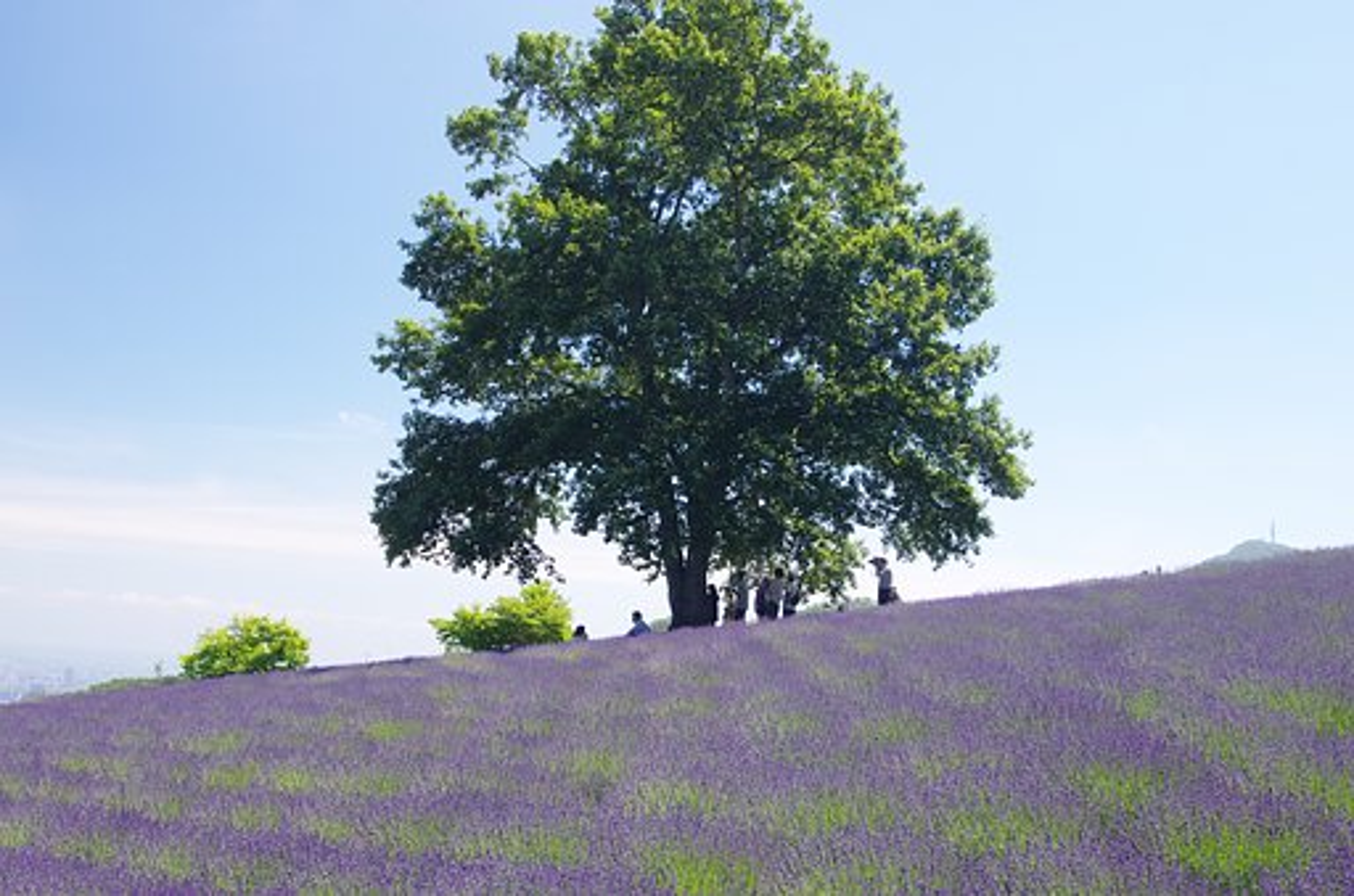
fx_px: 1351
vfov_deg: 36.7
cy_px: 448
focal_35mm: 36
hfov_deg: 53.2
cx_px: 677
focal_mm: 24
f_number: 11
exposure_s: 1/40
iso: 200
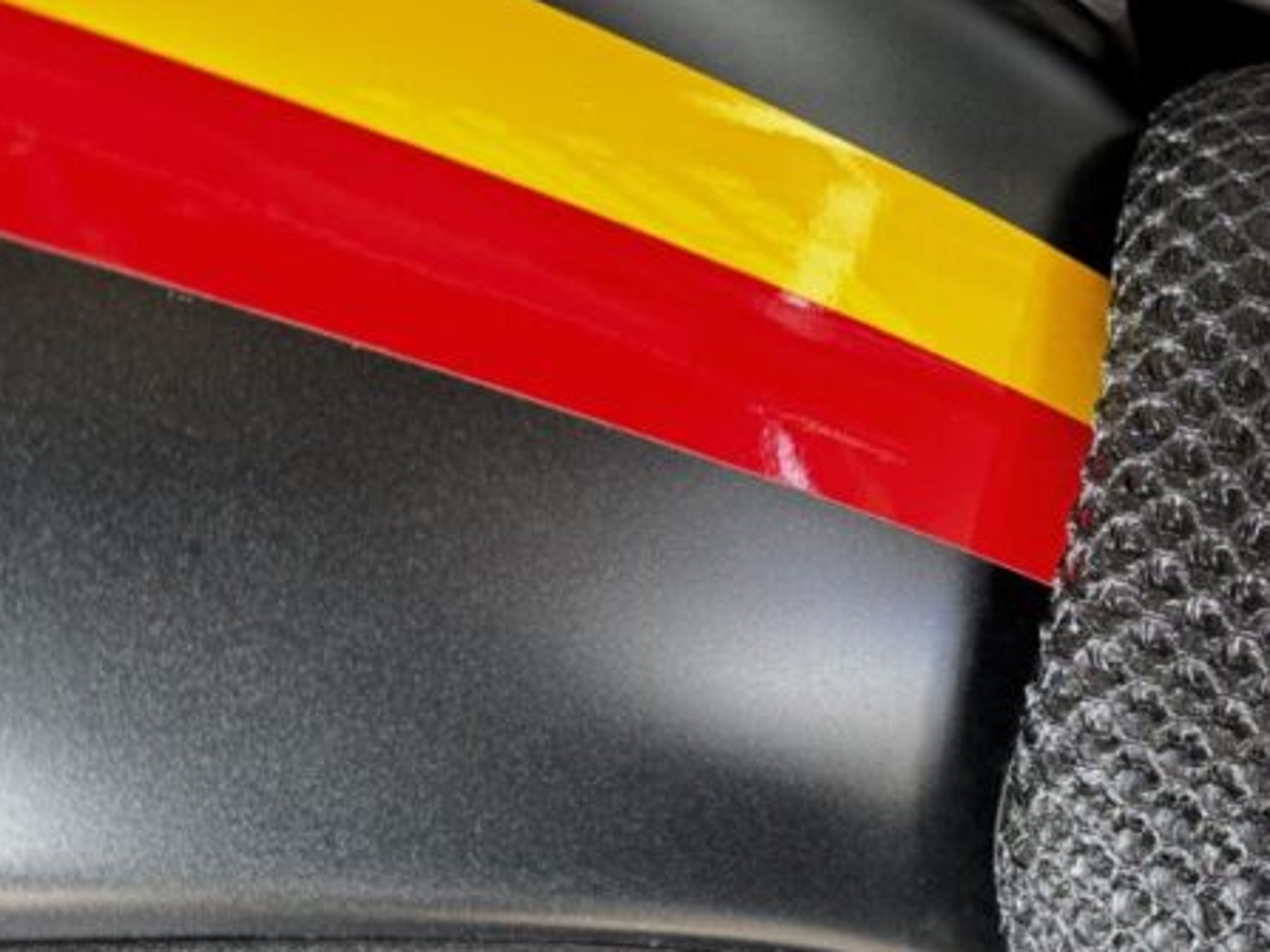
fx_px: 2017
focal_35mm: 55
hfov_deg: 31.7
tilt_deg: -68.8
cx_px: 1324
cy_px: 534
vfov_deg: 26.5
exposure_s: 1/121
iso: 160
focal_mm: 6.76
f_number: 1.78
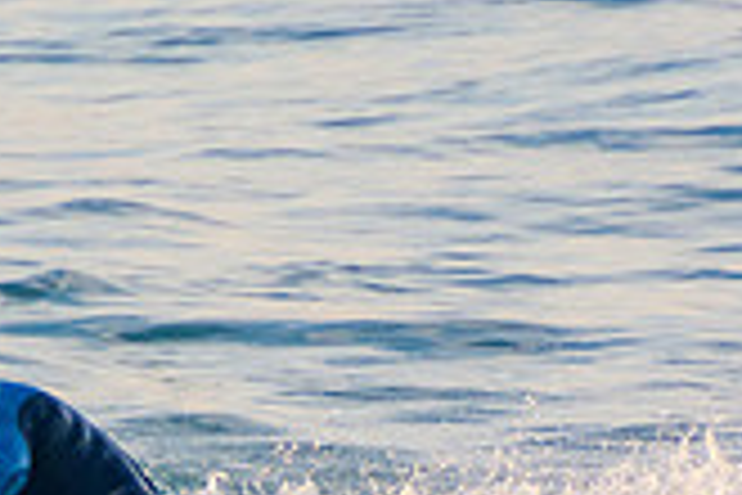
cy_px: 718
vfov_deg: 0.6
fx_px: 45052
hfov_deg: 0.9
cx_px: 81
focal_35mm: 2186
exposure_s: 1/1250
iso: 560
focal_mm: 400
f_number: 5.6
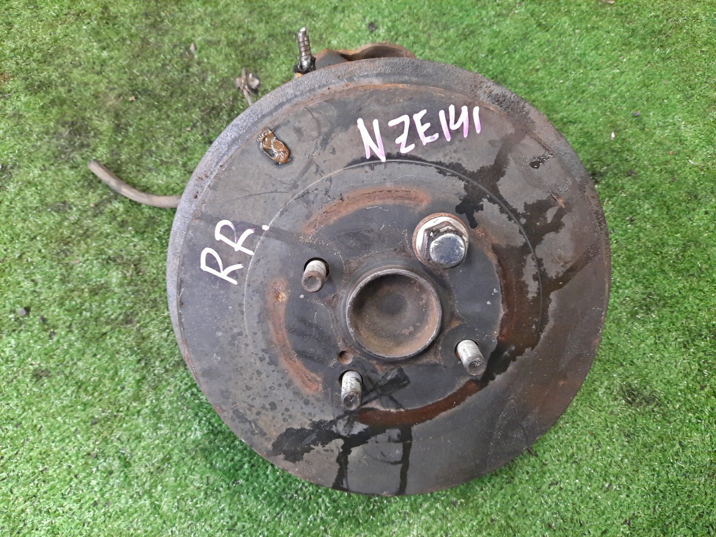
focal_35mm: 25
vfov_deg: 54.9
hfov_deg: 69.4
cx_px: 358
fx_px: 517
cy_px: 268
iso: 369
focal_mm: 4.6
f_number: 2
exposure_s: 1/33
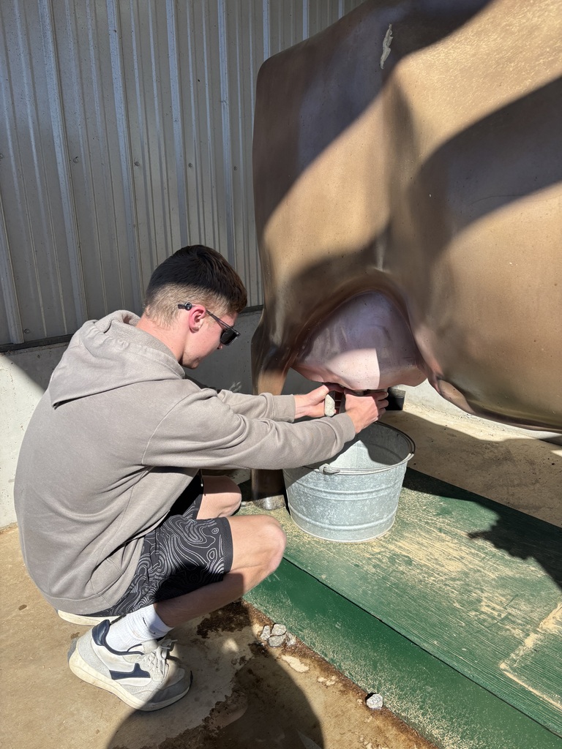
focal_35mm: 26
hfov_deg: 53.1
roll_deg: +0.0
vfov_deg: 67.3
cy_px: 374
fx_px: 563
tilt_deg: -18.7
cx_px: 281
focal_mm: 5.96
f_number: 1.6
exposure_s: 1/1695
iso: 50
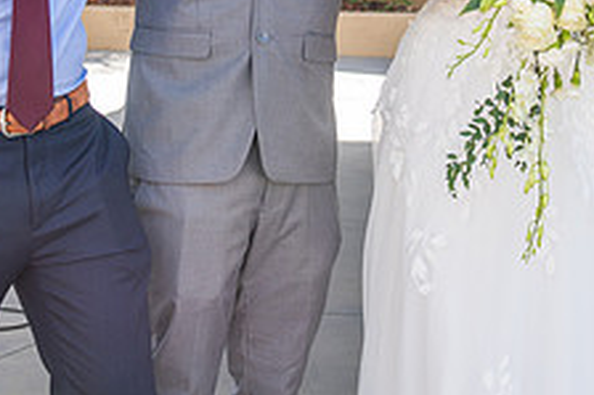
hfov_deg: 18.0
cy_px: -80
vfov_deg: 11.7
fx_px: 1880
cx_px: 273
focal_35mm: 114
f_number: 5
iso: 100
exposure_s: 1/125
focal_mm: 38
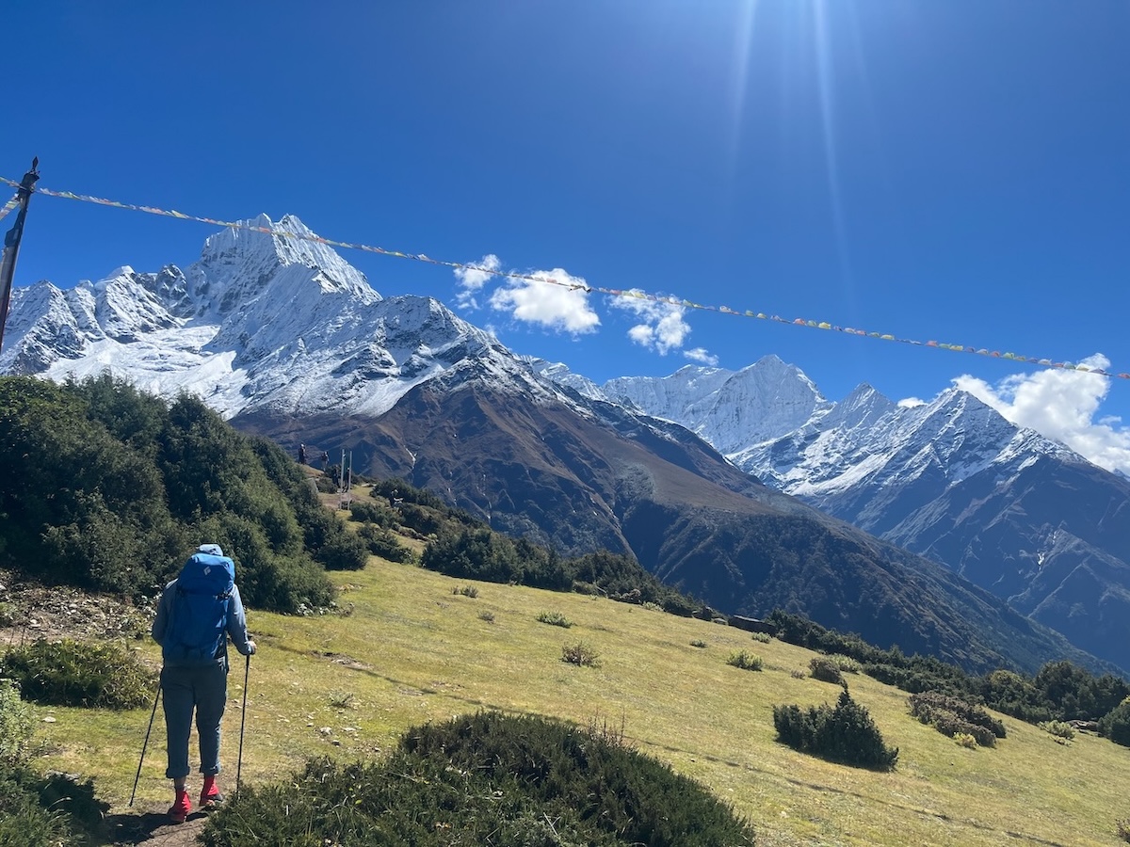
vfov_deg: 53.1
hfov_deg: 67.3
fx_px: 849
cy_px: 424
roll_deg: +0.5
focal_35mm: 26
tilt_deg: +9.5
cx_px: 565
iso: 50
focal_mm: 5.1
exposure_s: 1/4854
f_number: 1.6
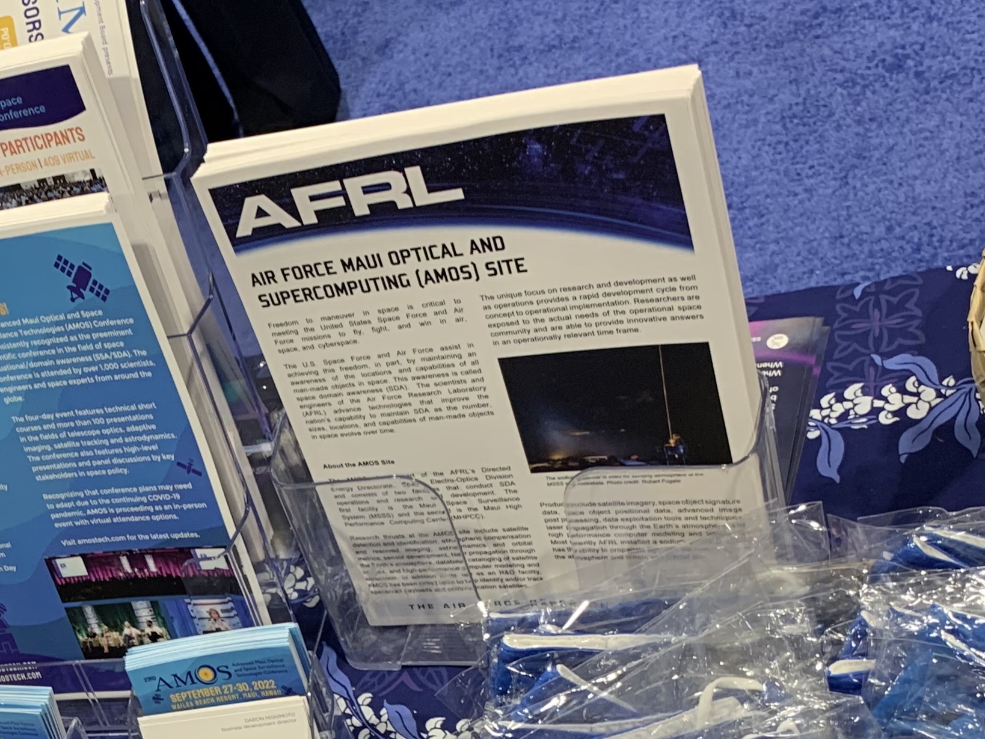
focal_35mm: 64
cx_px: 85
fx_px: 1821
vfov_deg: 21.7
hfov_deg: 29.0
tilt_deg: -47.6
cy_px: 818
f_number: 1.8
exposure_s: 1/60
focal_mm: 4.25
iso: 100
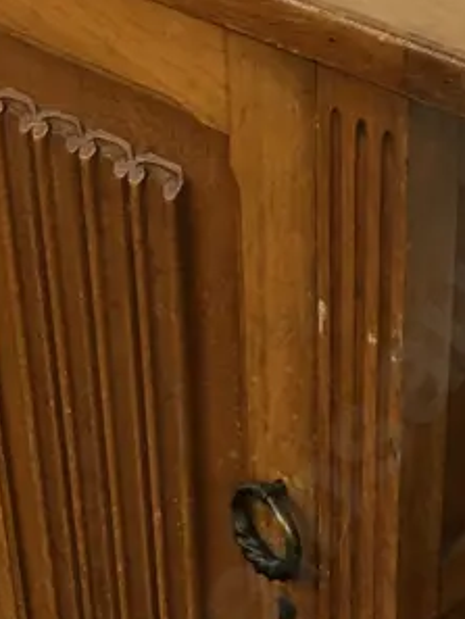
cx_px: 352
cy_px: 463
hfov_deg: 14.7
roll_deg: -2.2
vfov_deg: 19.5
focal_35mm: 100
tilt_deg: -37.2
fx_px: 1790
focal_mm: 4.15
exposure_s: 1/17
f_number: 2.2
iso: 64
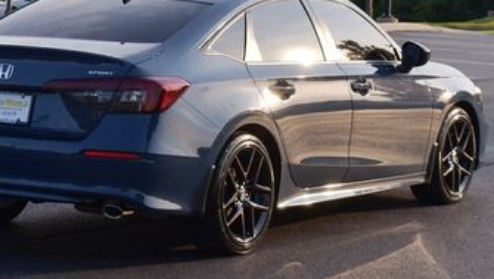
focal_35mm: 135
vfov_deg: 9.0
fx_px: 1770
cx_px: 150
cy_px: 11
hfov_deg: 15.8
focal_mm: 45
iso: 140
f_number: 8
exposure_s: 1/250
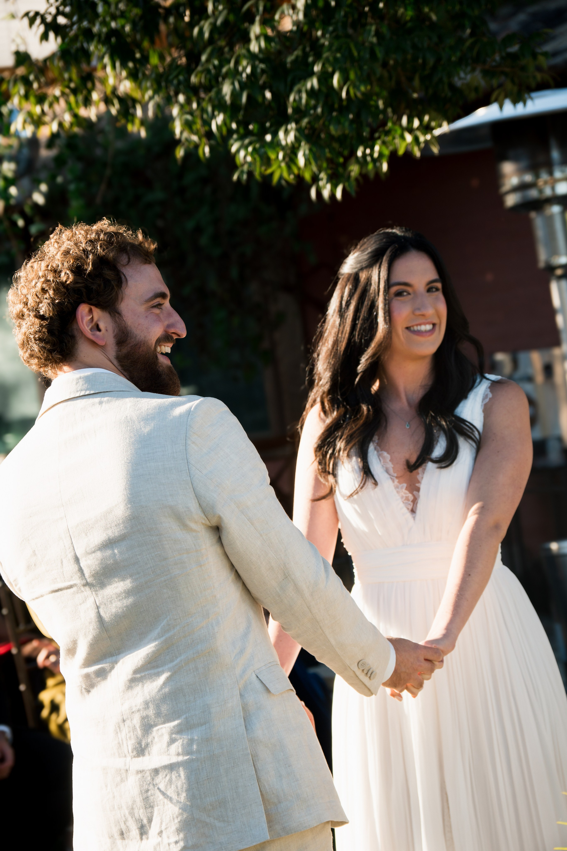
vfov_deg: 19.5
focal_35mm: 105
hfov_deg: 13.0
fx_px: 2480
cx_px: 284
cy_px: 426
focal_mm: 70
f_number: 4
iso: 100
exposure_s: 1/250
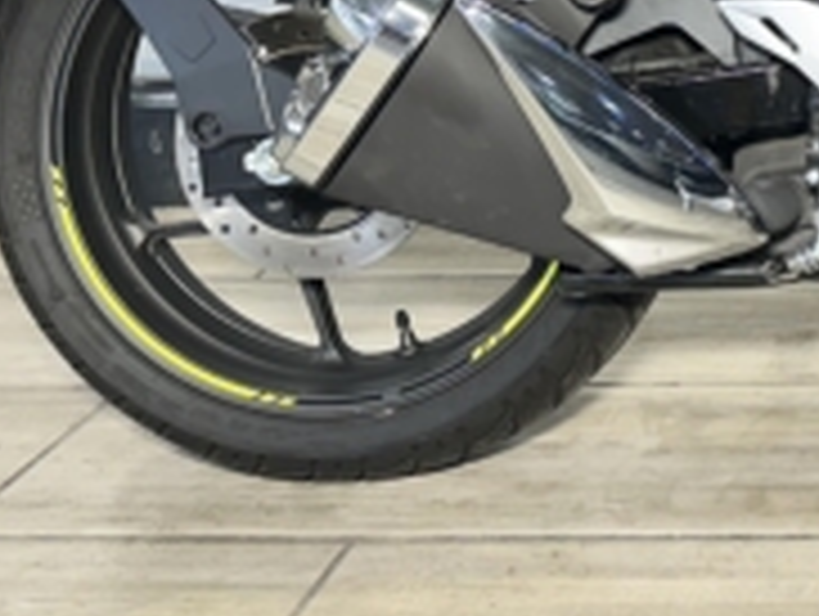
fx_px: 1872
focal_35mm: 79
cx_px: 1080
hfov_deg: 22.0
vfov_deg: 17.5
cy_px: -189
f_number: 1.78
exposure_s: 1/100
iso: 100
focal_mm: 6.86
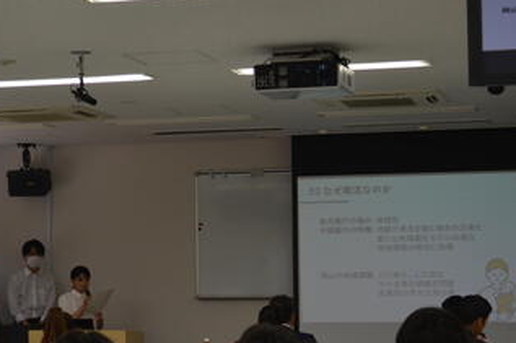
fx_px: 1490
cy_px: 213
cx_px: 176
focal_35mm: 104
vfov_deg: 13.1
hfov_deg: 19.6
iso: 400
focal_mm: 44
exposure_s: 1/100
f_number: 5.3
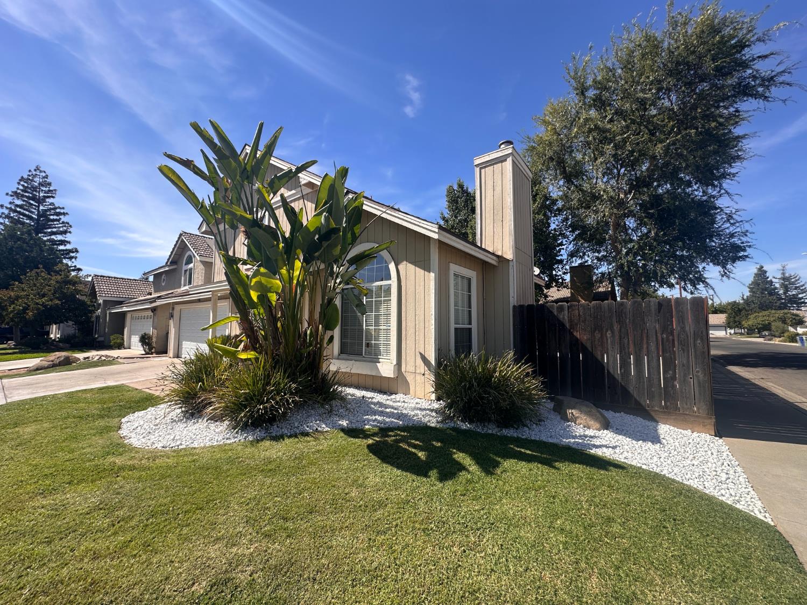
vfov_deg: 85.7
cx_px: 404
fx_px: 326
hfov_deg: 102.1
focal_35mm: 14
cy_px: 302
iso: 40
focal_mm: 2.22
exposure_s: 1/1221
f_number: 2.2
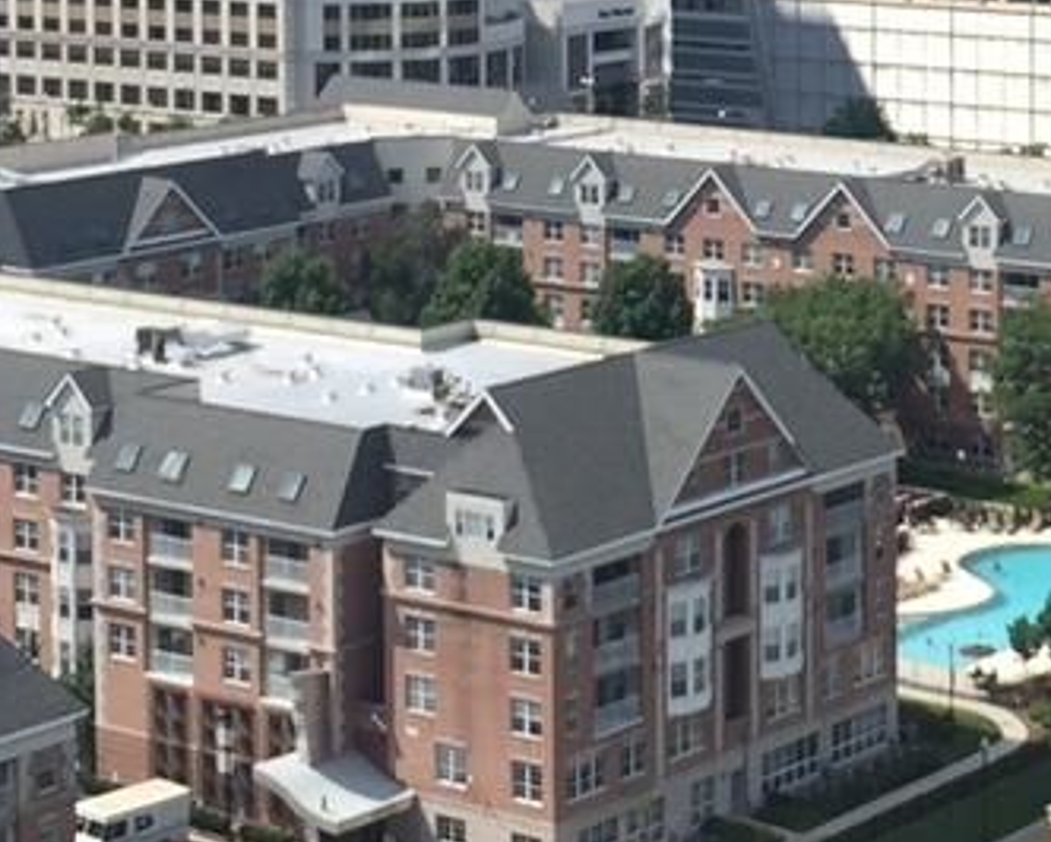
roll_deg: +0.6
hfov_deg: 17.2
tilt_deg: -4.1
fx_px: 3392
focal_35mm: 109
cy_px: -35
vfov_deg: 13.9
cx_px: 1029
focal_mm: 4.15
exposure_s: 1/1163
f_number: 2.2
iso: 32
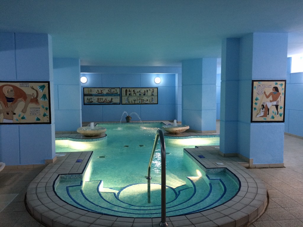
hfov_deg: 61.7
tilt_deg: -2.4
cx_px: 152
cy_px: 114
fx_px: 254
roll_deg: +0.4
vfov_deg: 48.2
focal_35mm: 29
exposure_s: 1/33
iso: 160
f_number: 2.2
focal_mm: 4.15
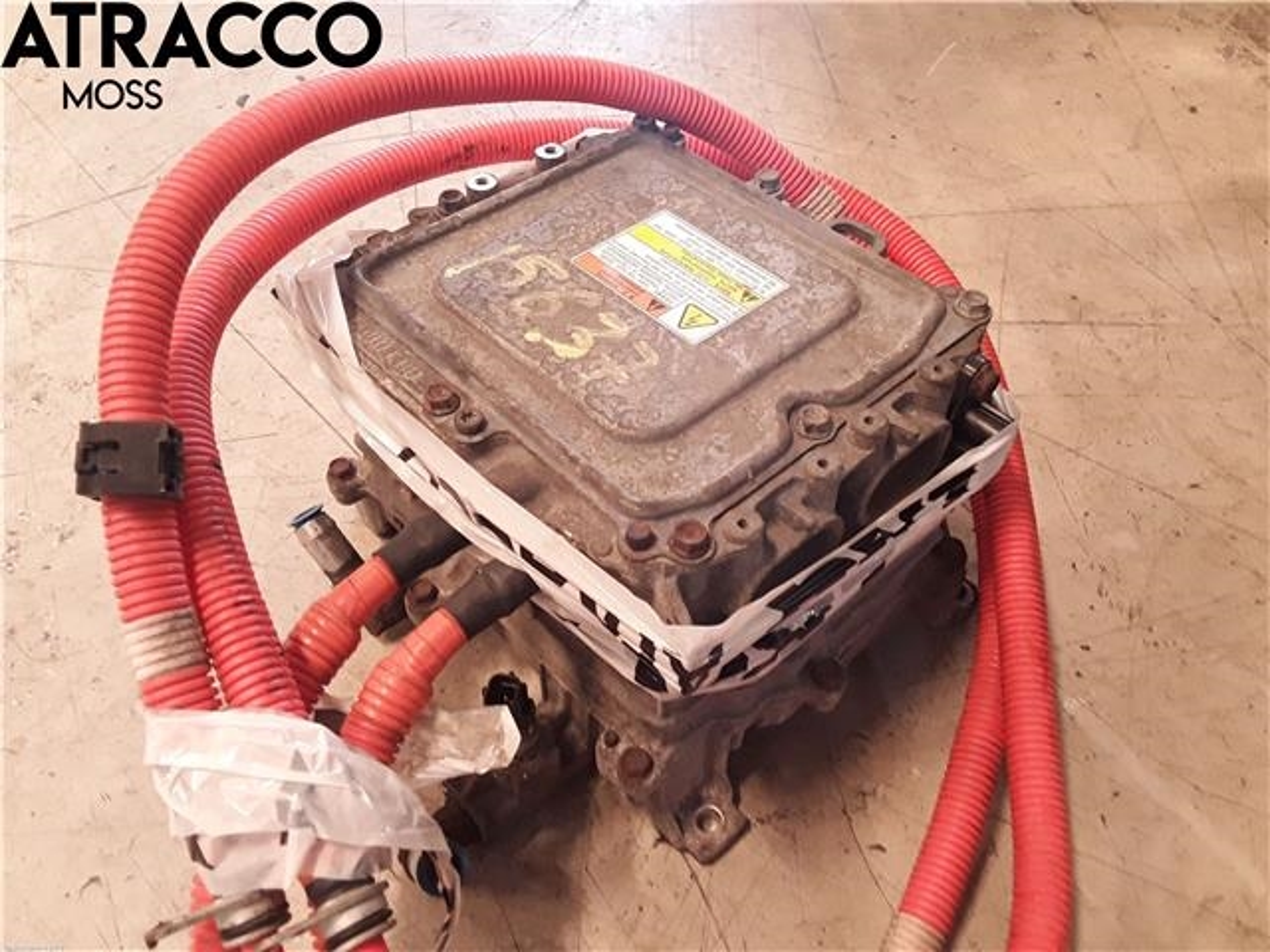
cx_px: 635
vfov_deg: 49.7
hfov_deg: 63.4
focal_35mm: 28
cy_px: 476
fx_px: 1027
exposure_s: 1/20
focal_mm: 2.91
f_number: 1.9
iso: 100
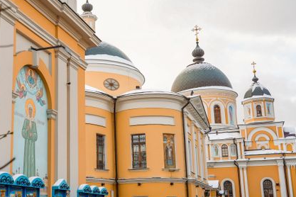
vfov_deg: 26.0
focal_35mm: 52
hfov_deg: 37.4
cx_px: 78
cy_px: 116
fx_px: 428
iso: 400
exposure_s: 1/200
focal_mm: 31
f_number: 6.3
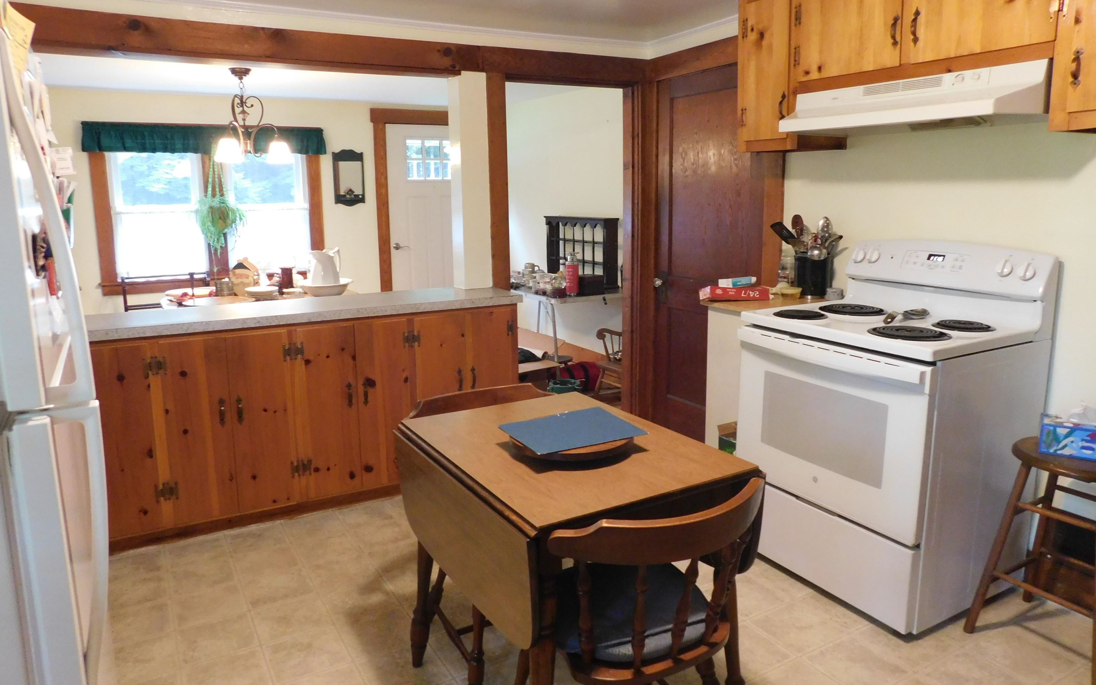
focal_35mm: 25
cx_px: 546
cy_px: 318
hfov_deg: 72.6
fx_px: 747
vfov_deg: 49.2
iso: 400
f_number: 3
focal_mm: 4
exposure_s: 1/10
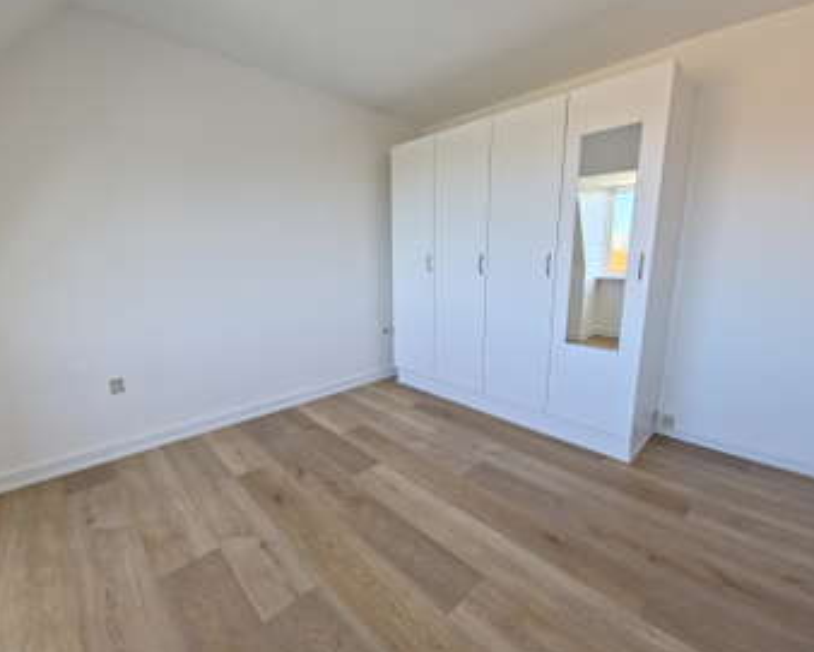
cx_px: 401
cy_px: 327
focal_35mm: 14
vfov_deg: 88.1
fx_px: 338
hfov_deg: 100.6
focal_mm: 2.2
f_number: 2.2
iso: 100
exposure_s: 1/100
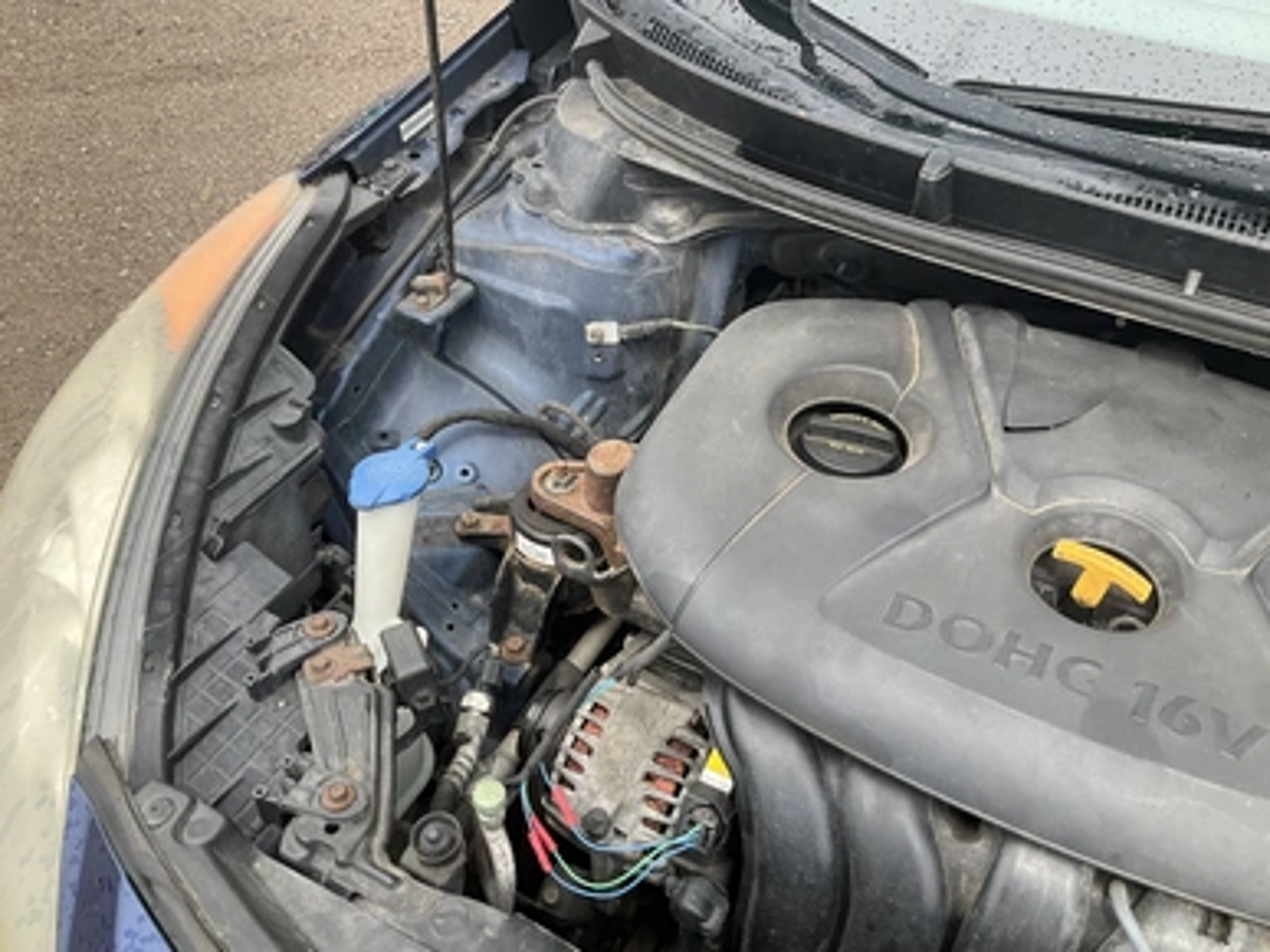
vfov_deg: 46.8
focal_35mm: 30
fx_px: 1100
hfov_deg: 60.0
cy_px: 489
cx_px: 624
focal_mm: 3
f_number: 1.8
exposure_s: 1/394
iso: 25
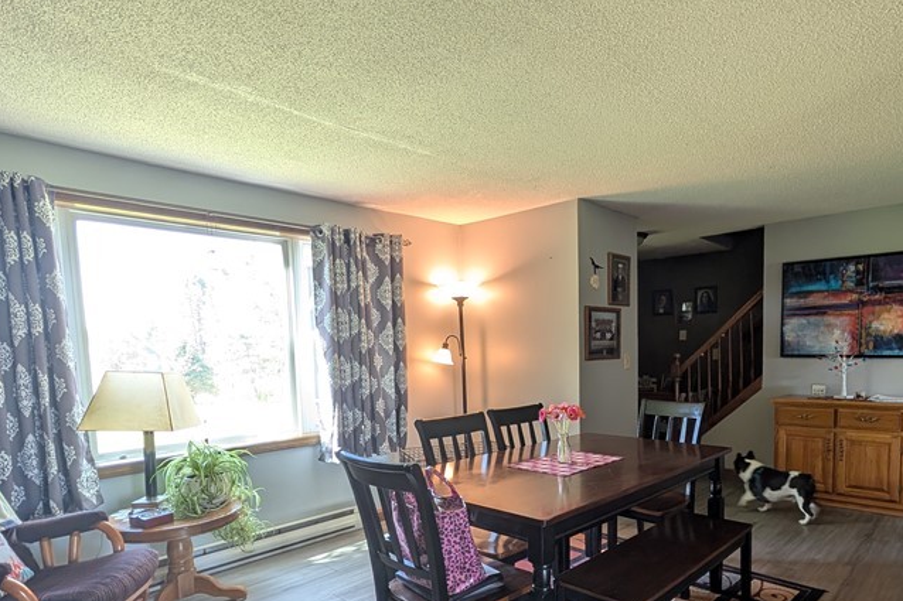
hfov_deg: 83.3
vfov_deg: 60.6
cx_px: 527
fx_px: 502
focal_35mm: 20
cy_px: 395
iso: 66
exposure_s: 1/60
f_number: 1.7
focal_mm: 2.02
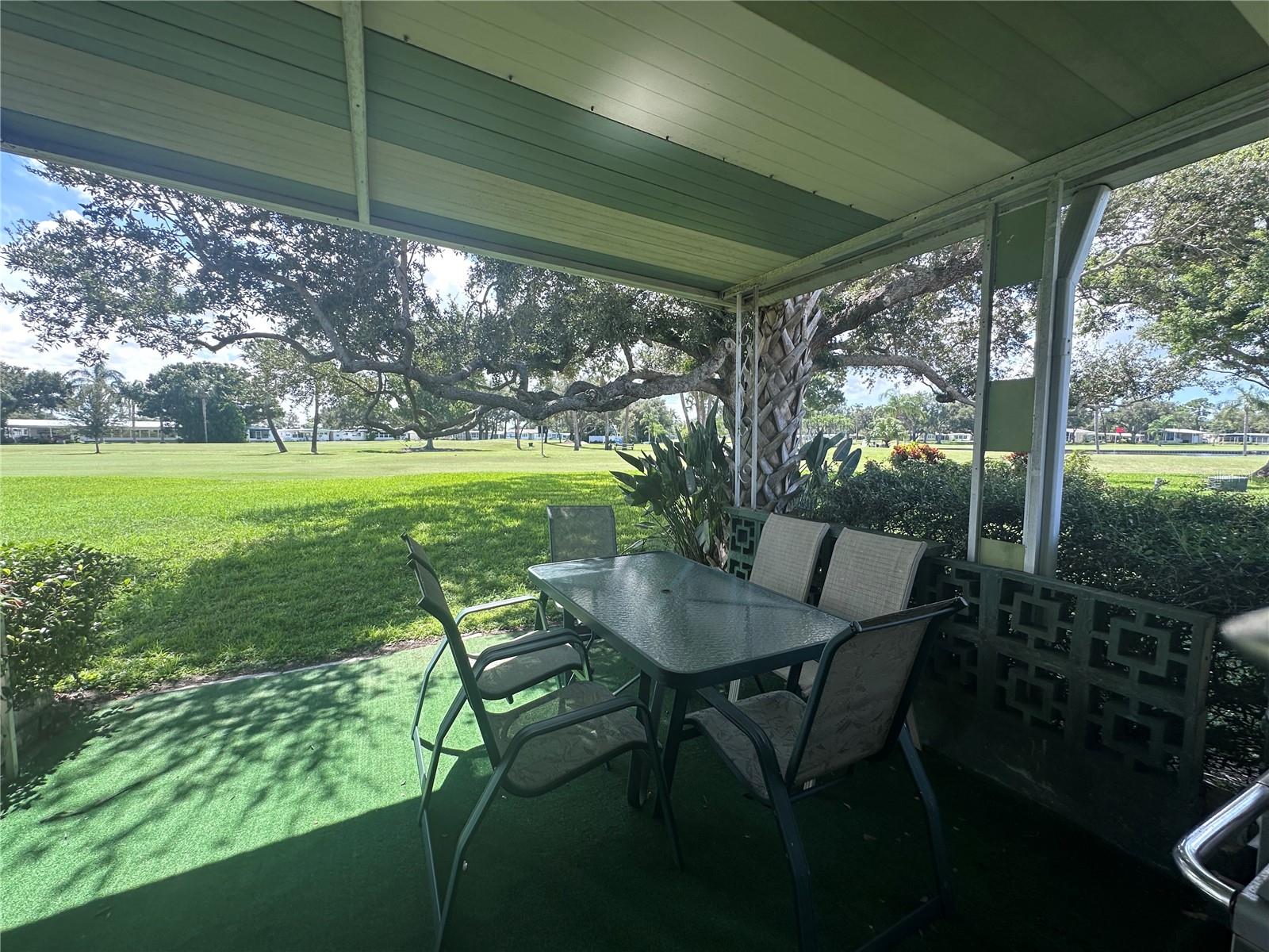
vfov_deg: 85.7
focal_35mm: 14
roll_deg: +0.1
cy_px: 476
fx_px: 513
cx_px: 634
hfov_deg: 102.1
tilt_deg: -4.4
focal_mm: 2.22
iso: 40
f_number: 2.2
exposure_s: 1/319
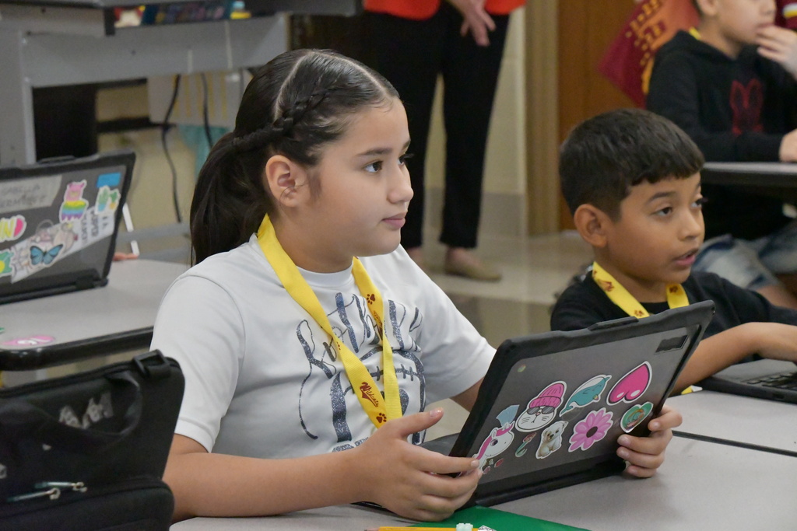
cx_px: 398
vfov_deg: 10.2
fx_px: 2989
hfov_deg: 15.2
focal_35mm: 135
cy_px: 266
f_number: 10
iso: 20000
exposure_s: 1/320
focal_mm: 90
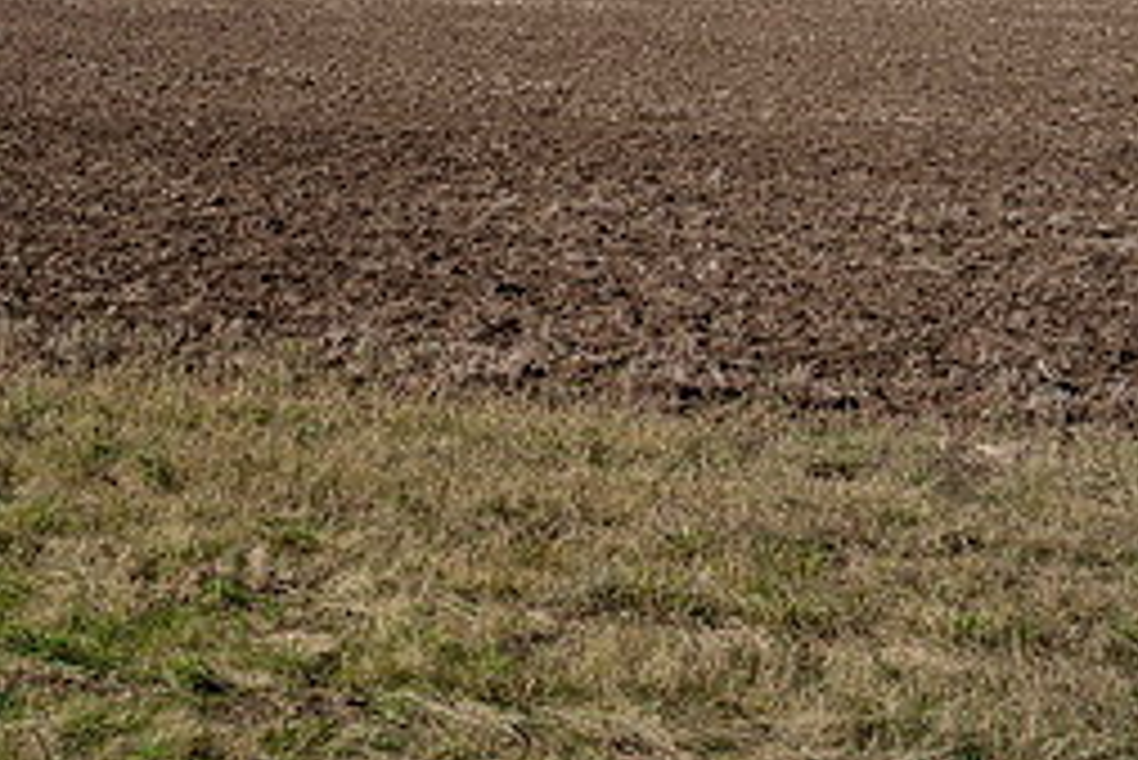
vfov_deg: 23.4
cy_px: -38
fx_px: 1740
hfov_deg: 31.7
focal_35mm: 55
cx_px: -139
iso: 400
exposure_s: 1/1600
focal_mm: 24
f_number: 8
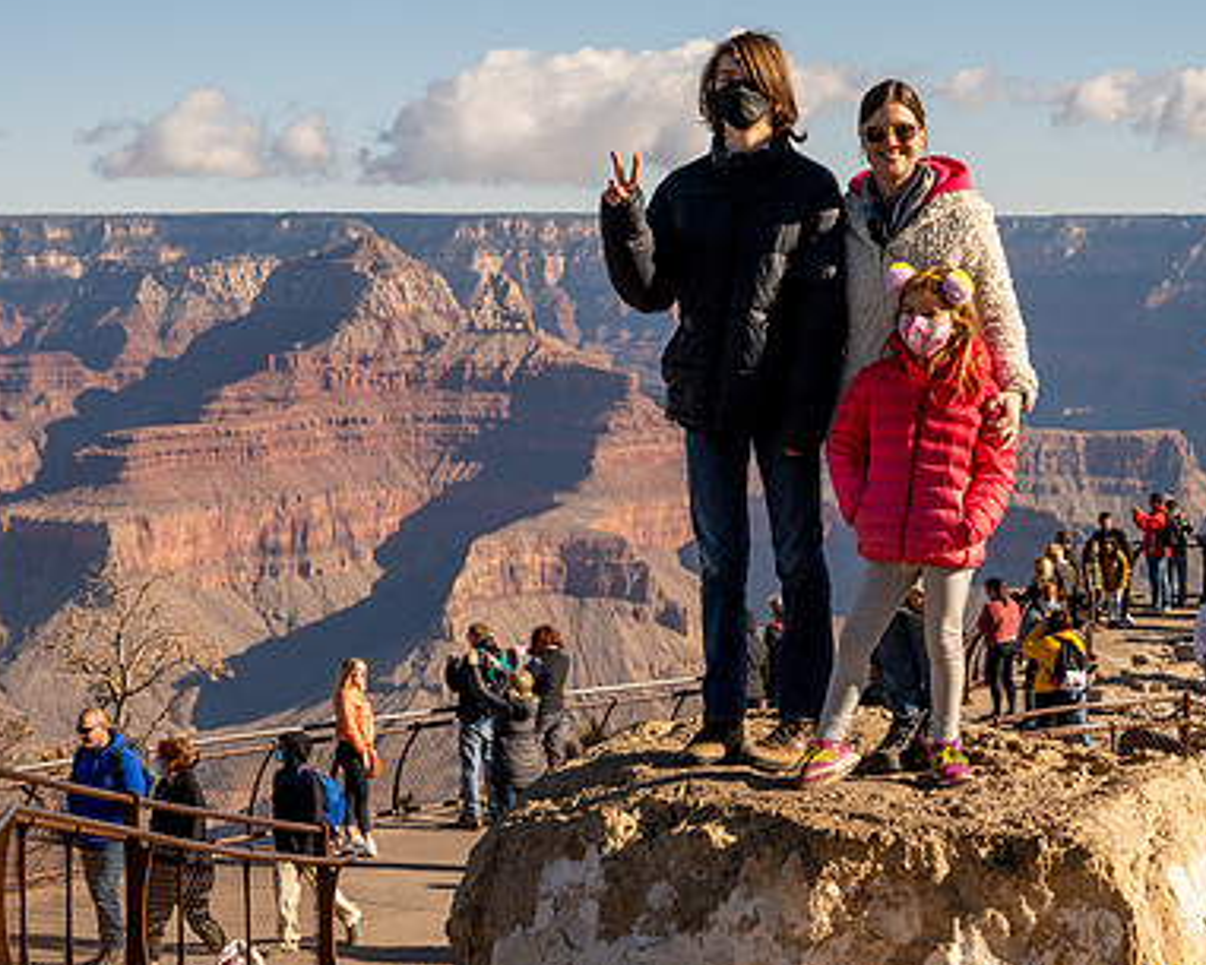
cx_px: 738
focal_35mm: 78
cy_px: 509
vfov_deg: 19.7
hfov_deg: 24.4
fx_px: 2785
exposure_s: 1/1600
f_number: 8
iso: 400
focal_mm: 54
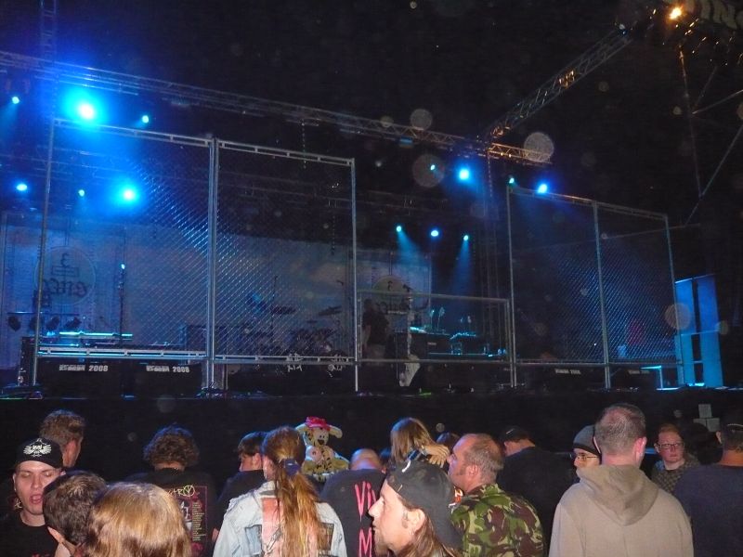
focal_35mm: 28
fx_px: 601
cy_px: 278
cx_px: 372
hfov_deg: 63.4
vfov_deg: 49.7
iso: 640
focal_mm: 4.6
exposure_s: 1/30
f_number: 2.8
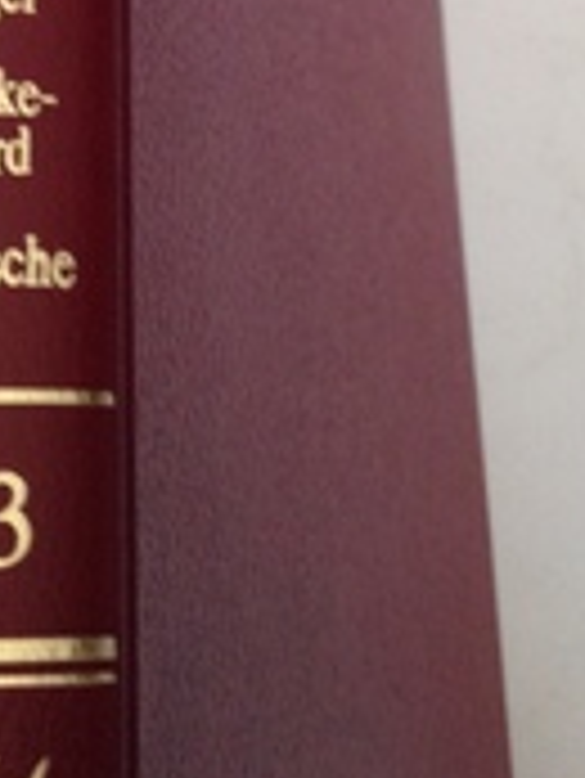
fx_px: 1823
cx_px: 130
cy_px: -108
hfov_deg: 18.1
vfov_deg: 22.5
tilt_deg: -65.9
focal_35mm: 81
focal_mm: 4.12
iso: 160
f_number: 2.4
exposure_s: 1/20
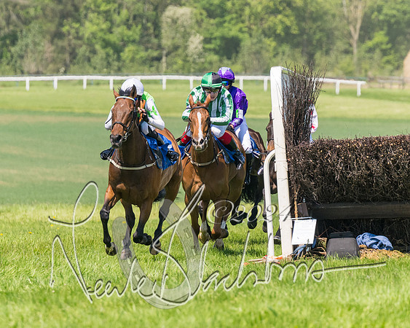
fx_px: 6118
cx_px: 131
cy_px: 149
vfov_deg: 3.1
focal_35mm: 504
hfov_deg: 3.8
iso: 400
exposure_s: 1/2500
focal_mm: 210
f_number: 5
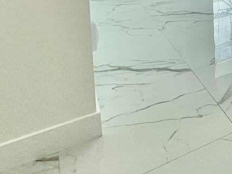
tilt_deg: -6.4
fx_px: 322
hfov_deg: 28.0
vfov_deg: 25.0
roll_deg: -2.2
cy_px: -69
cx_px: 340
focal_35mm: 48
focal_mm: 1.57
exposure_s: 1/243
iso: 32
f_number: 1.8
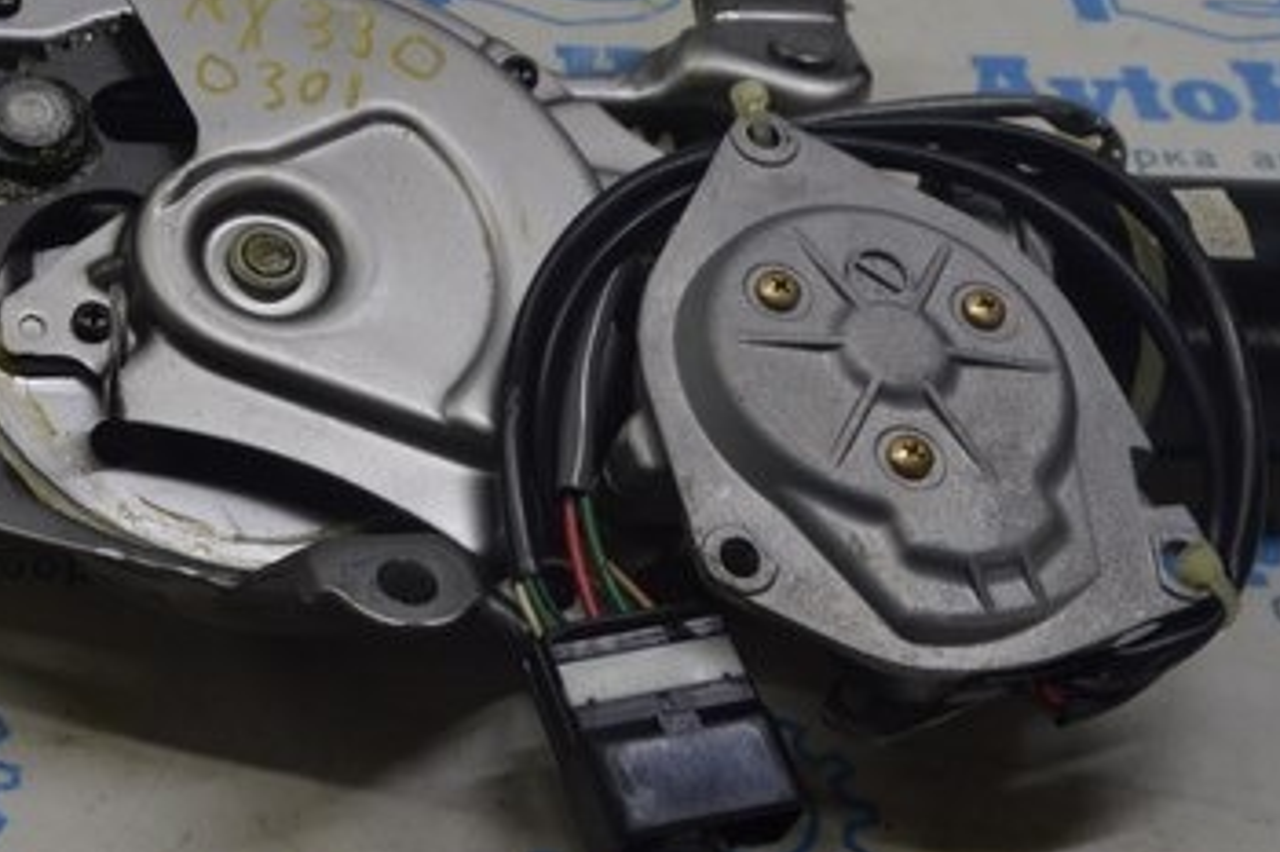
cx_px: -256
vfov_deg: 16.8
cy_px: -71
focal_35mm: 79
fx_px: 2807
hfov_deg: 23.5
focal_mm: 18
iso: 400
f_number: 5
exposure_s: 1/100
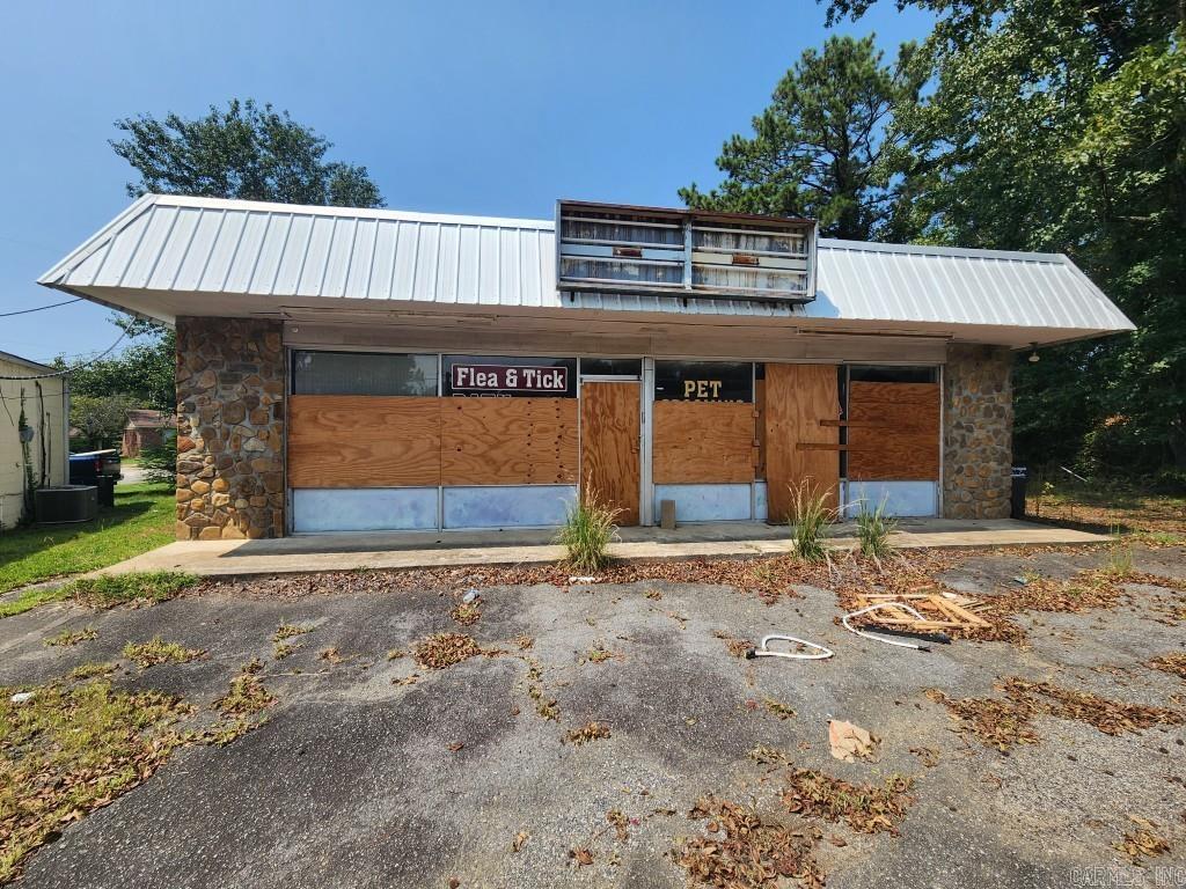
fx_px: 445
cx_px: 593
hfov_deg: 106.2
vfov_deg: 89.9
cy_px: 444
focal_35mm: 13
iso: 50
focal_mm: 2.2
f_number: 2.2
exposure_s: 1/1904
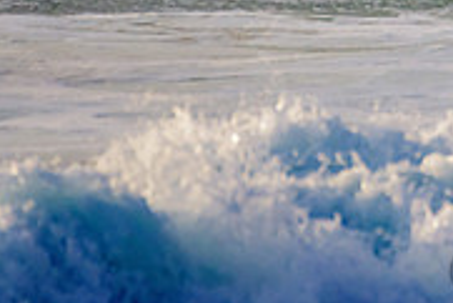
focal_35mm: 1968
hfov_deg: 1.0
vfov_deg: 0.7
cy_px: -252
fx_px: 24783
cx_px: 633
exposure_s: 1/2000
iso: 400
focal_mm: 500
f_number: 5.6
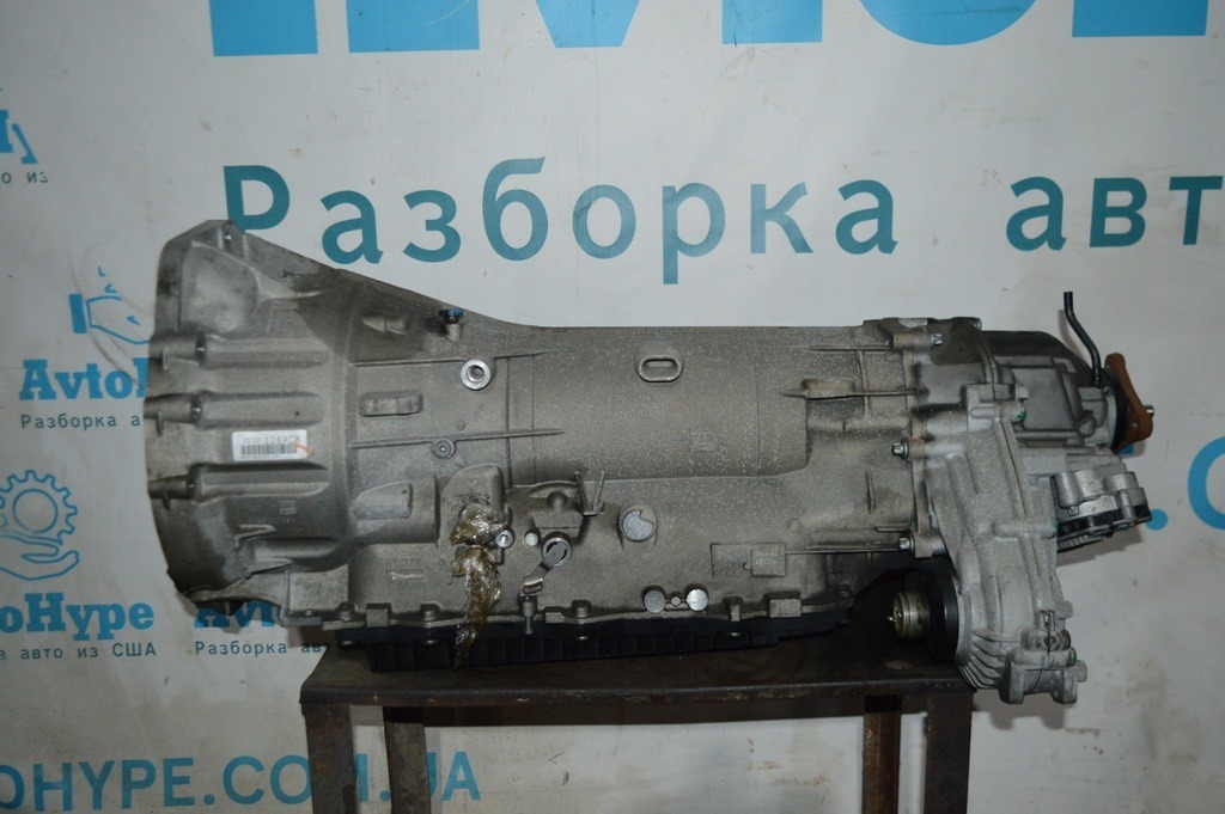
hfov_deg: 55.1
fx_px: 1173
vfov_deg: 38.3
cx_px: 612
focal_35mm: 34
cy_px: 407
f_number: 3.8
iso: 1400
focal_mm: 23
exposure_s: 1/30
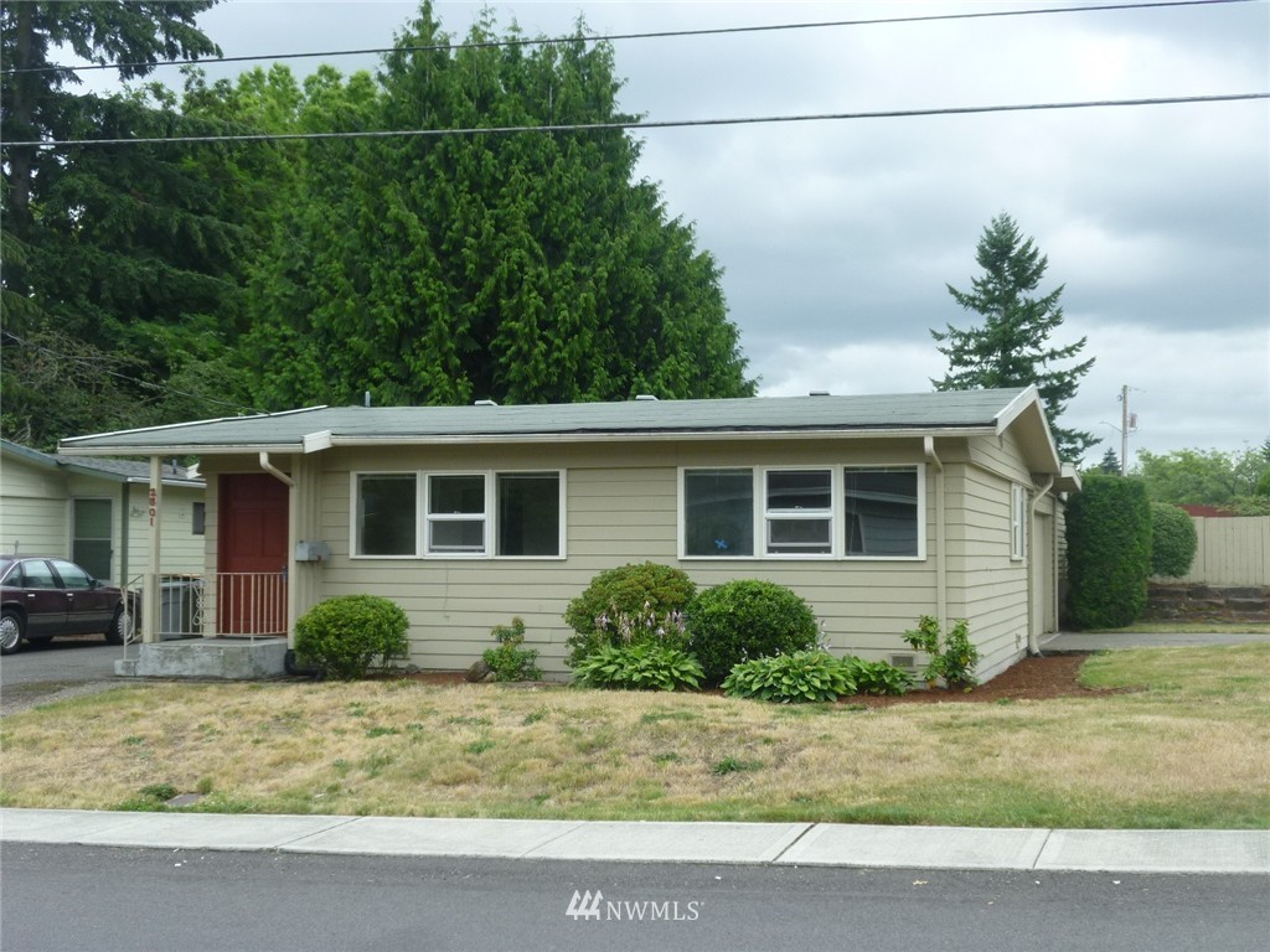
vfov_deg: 34.3
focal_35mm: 42
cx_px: 635
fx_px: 1541
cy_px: 476
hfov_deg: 44.8
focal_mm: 7.6
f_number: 4.1
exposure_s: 1/250
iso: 100
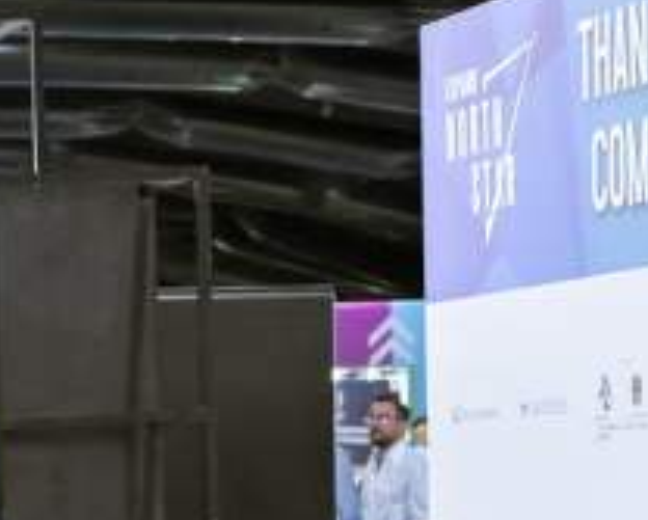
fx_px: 3323
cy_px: 901
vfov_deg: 8.6
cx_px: -555
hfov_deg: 10.4
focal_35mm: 173
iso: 3200
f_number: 4.5
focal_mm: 32
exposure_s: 1/200
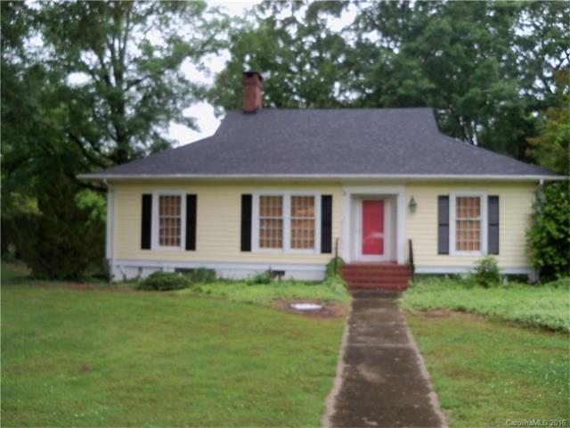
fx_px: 576
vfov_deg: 40.7
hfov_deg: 52.6
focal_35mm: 35
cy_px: 214
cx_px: 285
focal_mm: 6.2
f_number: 3.5
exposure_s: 1/200
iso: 80
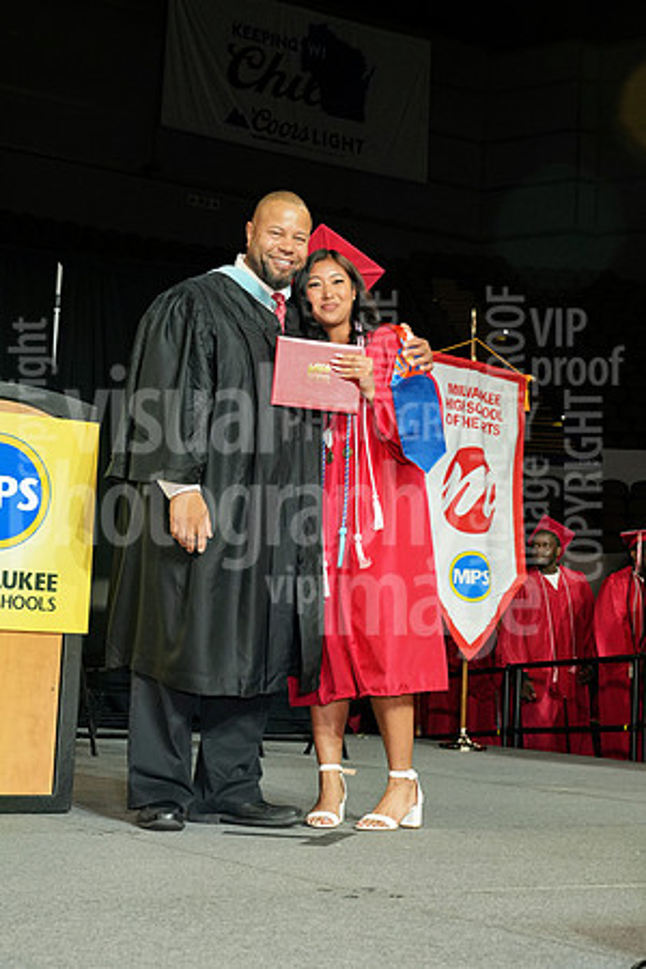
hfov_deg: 21.6
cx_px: 323
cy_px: 484
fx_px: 1696
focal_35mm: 63
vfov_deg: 31.9
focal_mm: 42
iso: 1600
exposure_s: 1/125
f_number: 7.1
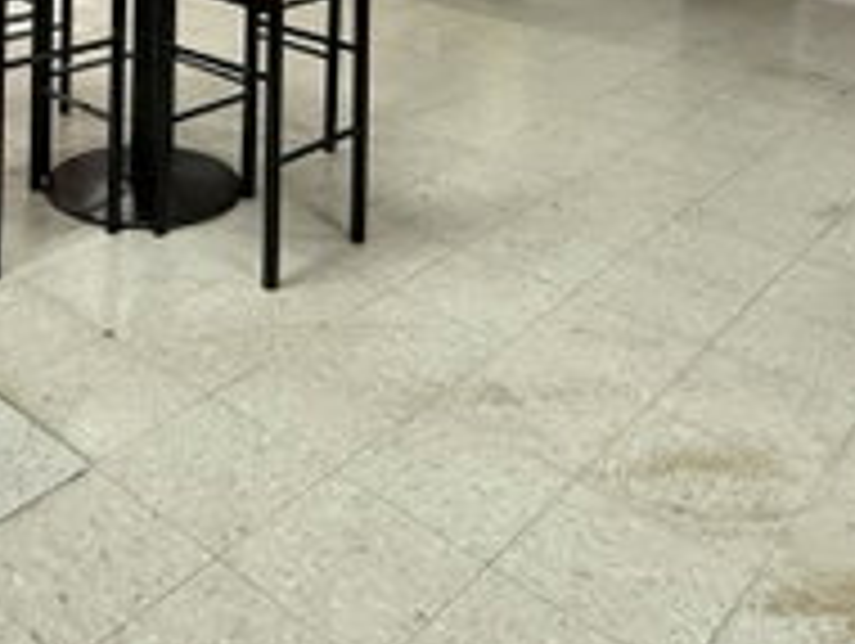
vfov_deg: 25.8
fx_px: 1162
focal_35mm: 47
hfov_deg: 39.1
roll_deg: -2.6
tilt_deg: -1.7
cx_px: 196
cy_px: -225
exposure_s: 1/60
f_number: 2.2
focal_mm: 2.22
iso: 640
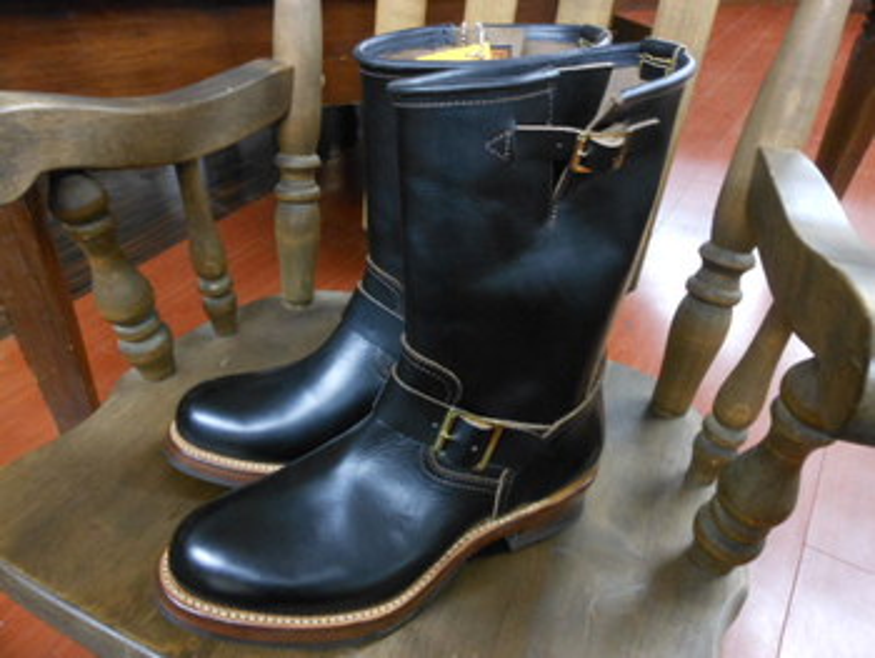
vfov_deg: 49.8
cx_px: 438
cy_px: 329
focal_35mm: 28
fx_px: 708
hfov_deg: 63.4
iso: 400
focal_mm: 5
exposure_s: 1/10
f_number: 3.7
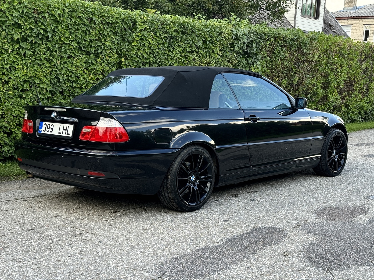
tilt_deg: -7.3
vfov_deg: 30.3
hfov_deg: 39.7
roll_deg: -2.7
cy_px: 140
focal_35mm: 48
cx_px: 187
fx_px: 519
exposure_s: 1/358
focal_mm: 6.76
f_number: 1.78
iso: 64
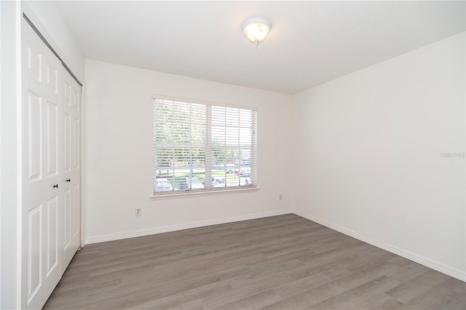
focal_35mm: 15
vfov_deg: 77.3
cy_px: 155
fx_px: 194
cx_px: 233
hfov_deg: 100.4
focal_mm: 15
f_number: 8
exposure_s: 1/50
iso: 200
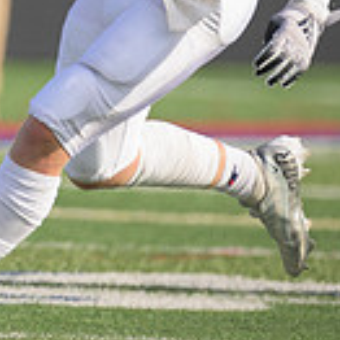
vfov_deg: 0.7
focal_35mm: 2656
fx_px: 29514
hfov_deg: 0.7
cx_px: -172
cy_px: -7
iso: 500
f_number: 4
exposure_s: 1/3200
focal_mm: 500
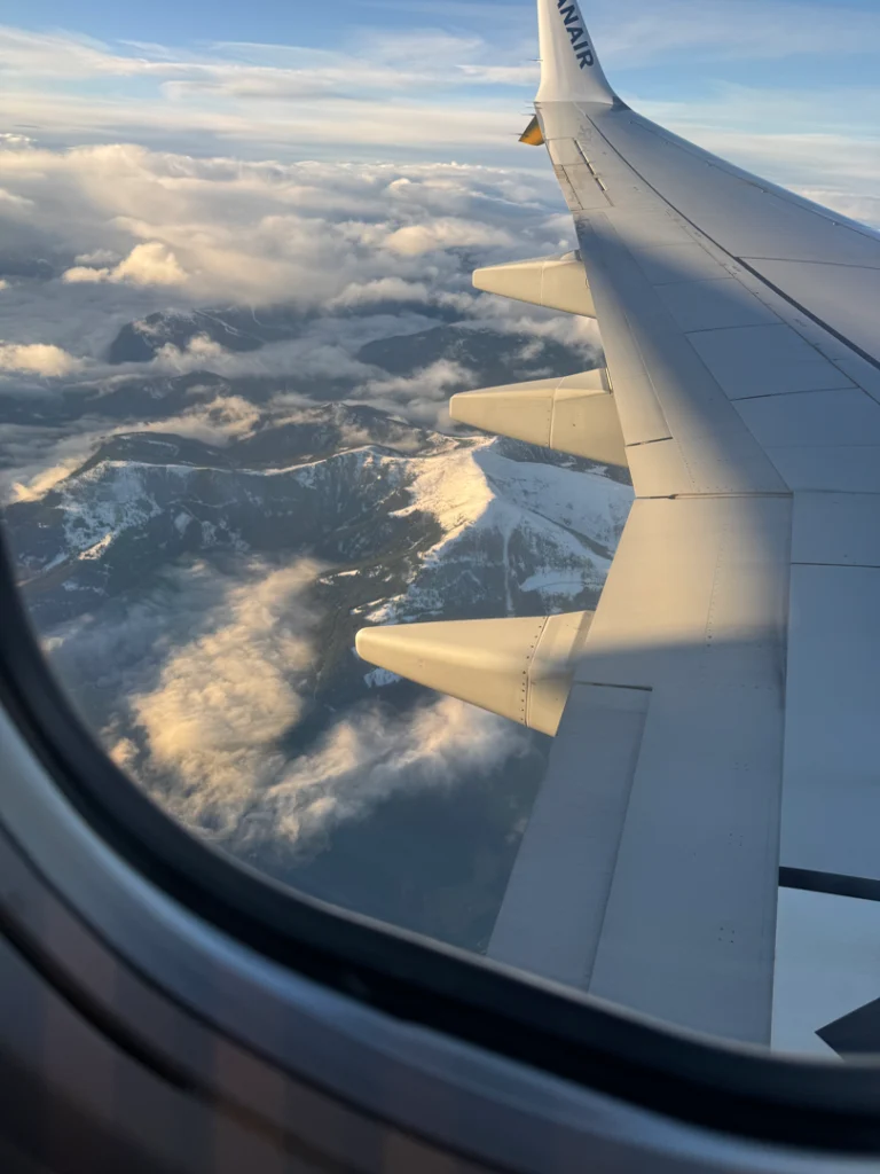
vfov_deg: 71.6
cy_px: 587
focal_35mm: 24
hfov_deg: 56.8
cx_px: 440
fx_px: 813
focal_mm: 6.76
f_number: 1.78
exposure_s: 1/1131
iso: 80
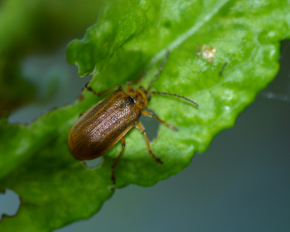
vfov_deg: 9.1
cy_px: 116
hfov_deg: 11.4
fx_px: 1459
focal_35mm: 170
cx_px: 149
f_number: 4.8
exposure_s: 1/200
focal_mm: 100
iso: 100
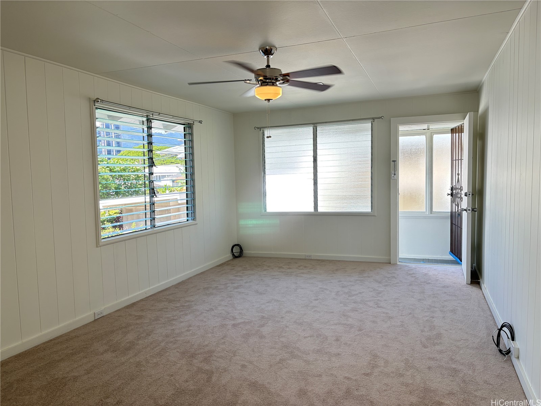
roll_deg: +2.5
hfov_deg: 67.3
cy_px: 203
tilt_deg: -2.6
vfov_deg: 53.1
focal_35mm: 26
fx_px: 406
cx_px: 270
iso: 64
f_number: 1.6
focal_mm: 5.96
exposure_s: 1/121
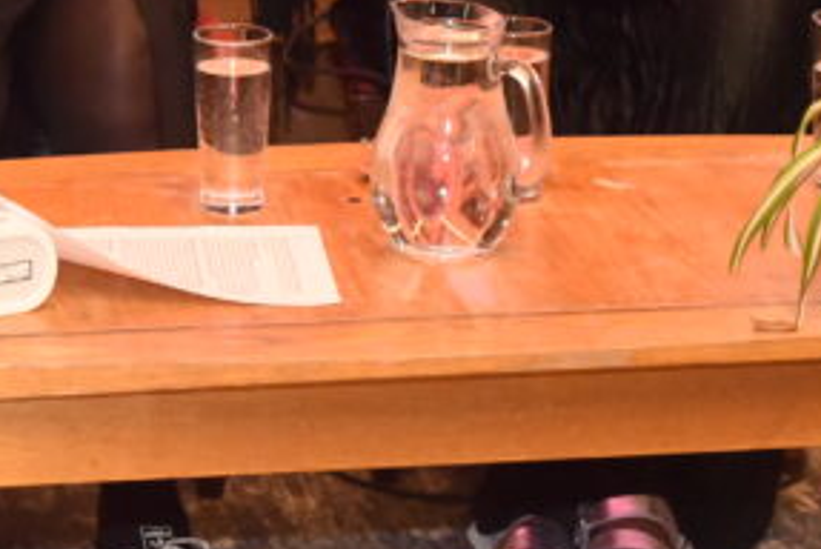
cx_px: 86
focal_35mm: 171
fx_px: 3904
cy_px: -243
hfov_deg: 11.9
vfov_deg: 7.9
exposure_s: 1/60
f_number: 6.3
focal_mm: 48
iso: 12800
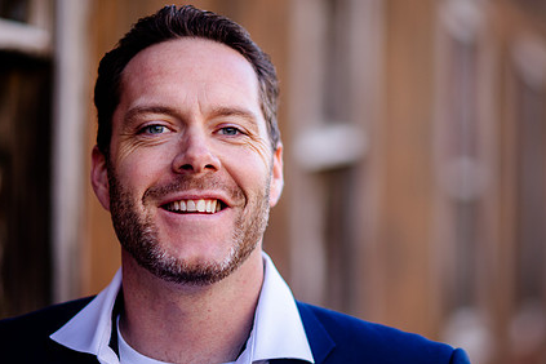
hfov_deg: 14.3
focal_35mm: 144
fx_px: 2184
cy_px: 208
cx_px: 287
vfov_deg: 9.5
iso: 200
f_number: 2
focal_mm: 105
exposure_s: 1/320
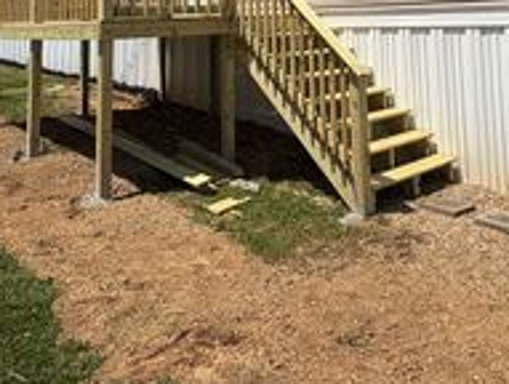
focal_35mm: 39
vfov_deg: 32.4
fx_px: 575
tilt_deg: +3.1
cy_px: -40
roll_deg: +1.1
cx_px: 385
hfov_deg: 46.0
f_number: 2.2
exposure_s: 1/1572
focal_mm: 2.22
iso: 20
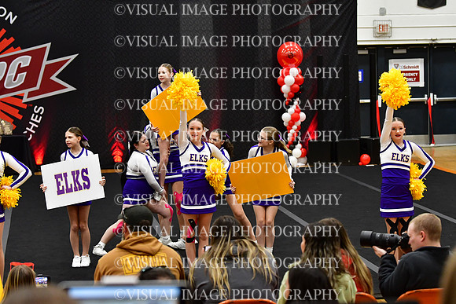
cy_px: 152
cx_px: 228
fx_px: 1330
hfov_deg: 19.5
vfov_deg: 13.0
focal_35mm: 105
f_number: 3.5
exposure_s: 1/500
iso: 4000
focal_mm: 70
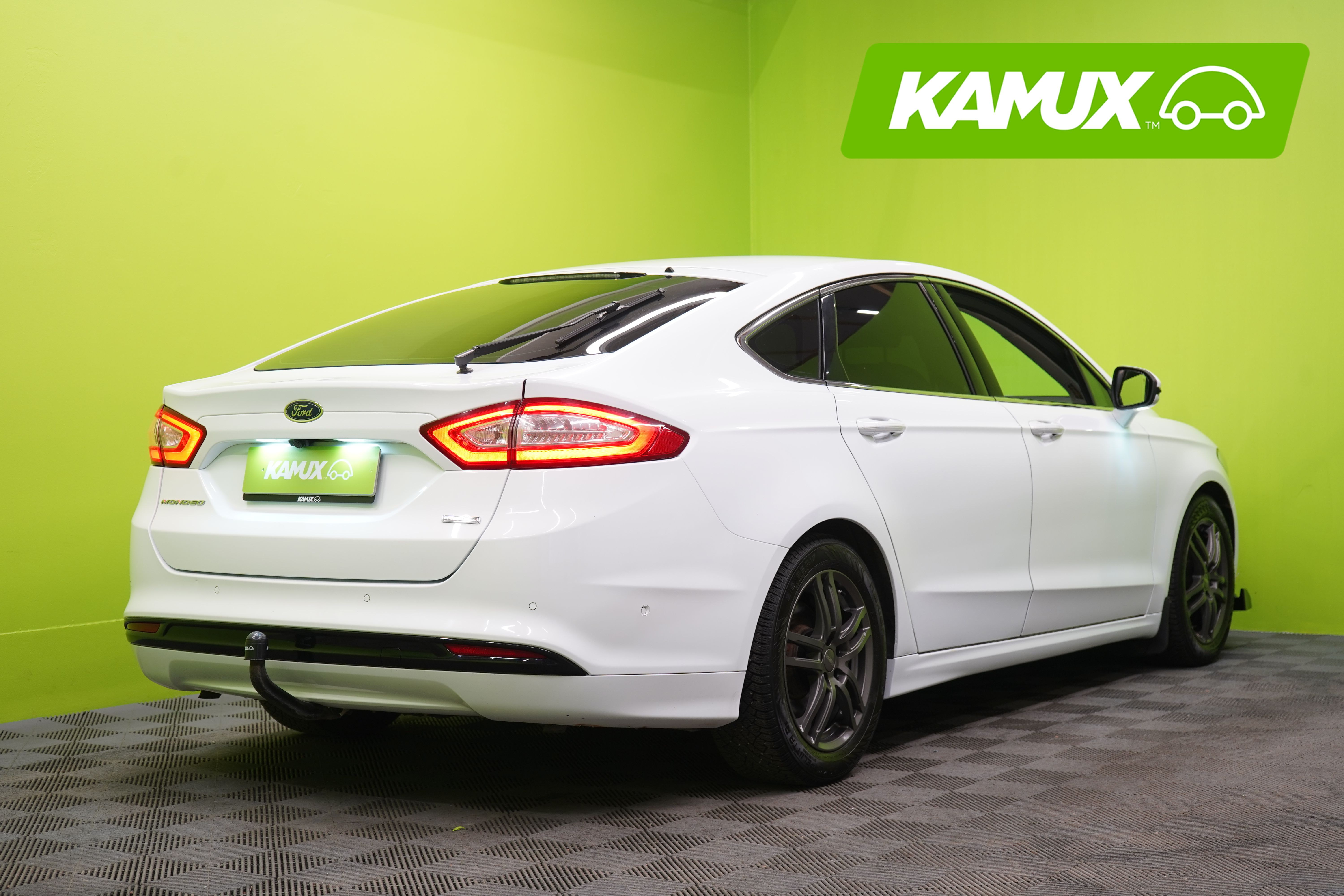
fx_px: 1979
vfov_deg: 25.5
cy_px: 448
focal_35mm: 53
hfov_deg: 37.5
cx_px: 672
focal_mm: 53
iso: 400
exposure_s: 1/30
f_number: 5
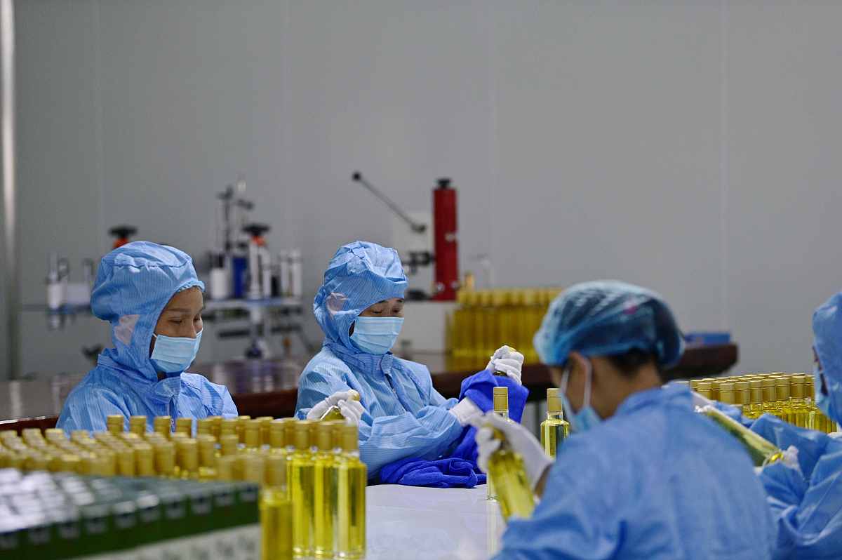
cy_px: 280
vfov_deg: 12.2
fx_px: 2617
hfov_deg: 18.3
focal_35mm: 112
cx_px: 421
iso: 1000
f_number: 2.8
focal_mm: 112
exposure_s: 1/160
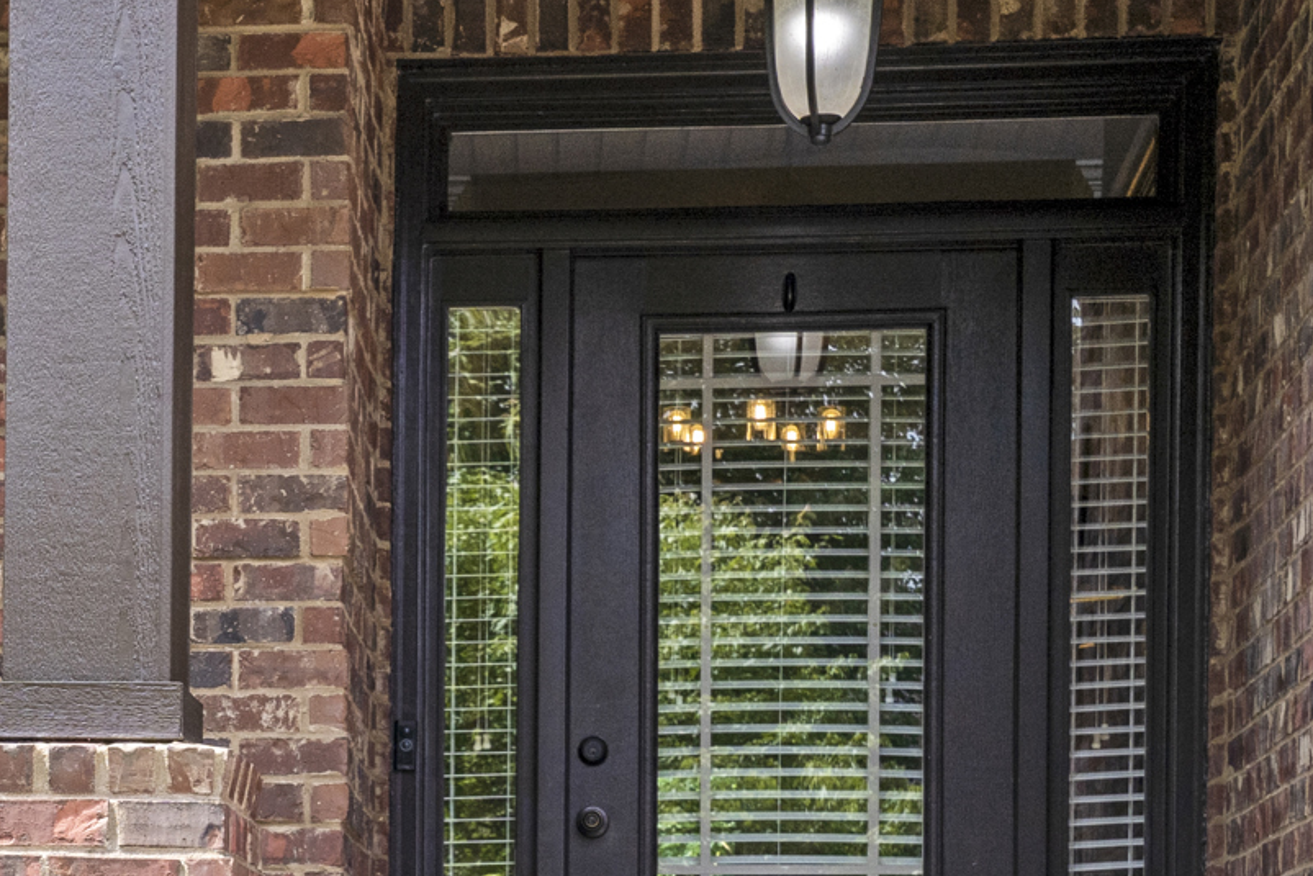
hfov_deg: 17.9
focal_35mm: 106
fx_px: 3866
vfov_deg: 12.8
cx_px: -440
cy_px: 826
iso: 500
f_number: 9
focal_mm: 34
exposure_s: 1/320
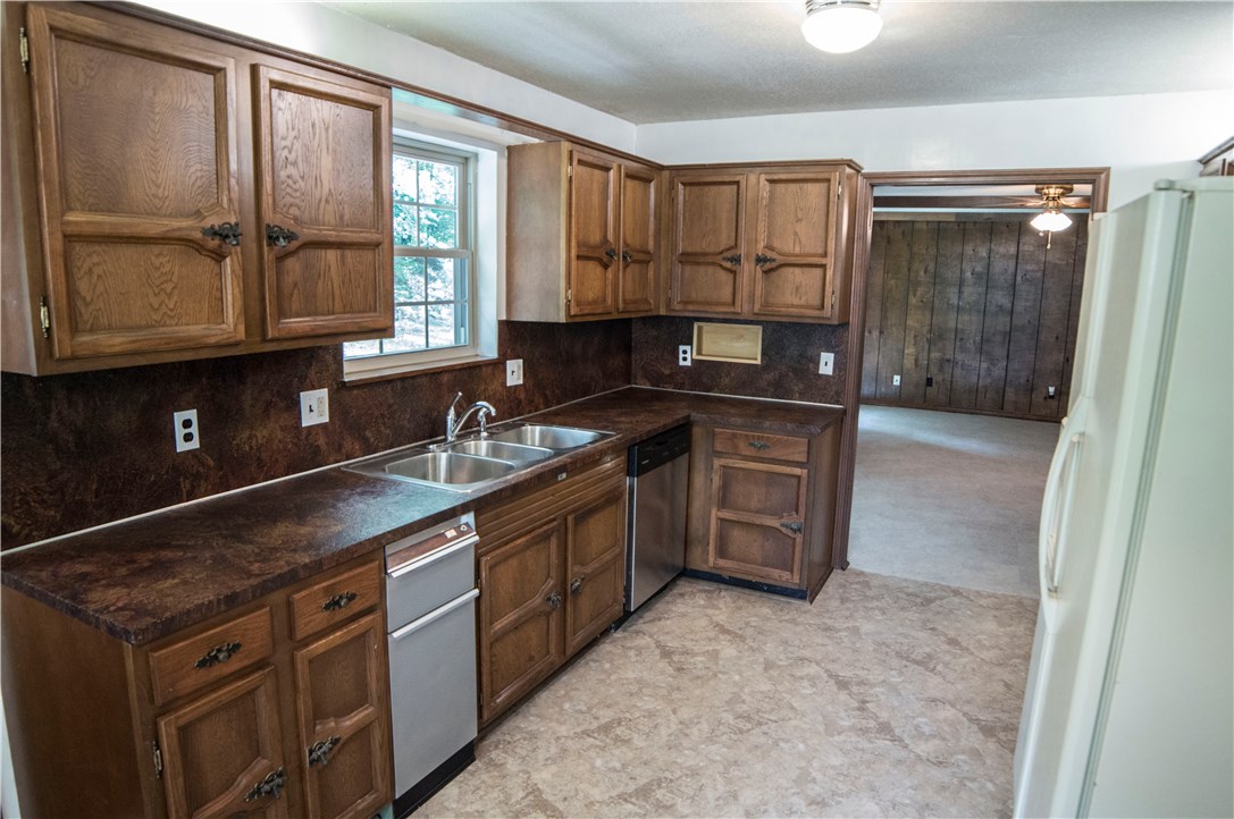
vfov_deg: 59.4
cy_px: 410
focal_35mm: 21
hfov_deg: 81.3
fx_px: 719
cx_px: 617
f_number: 2.8
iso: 1400
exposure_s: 1/60
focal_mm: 14
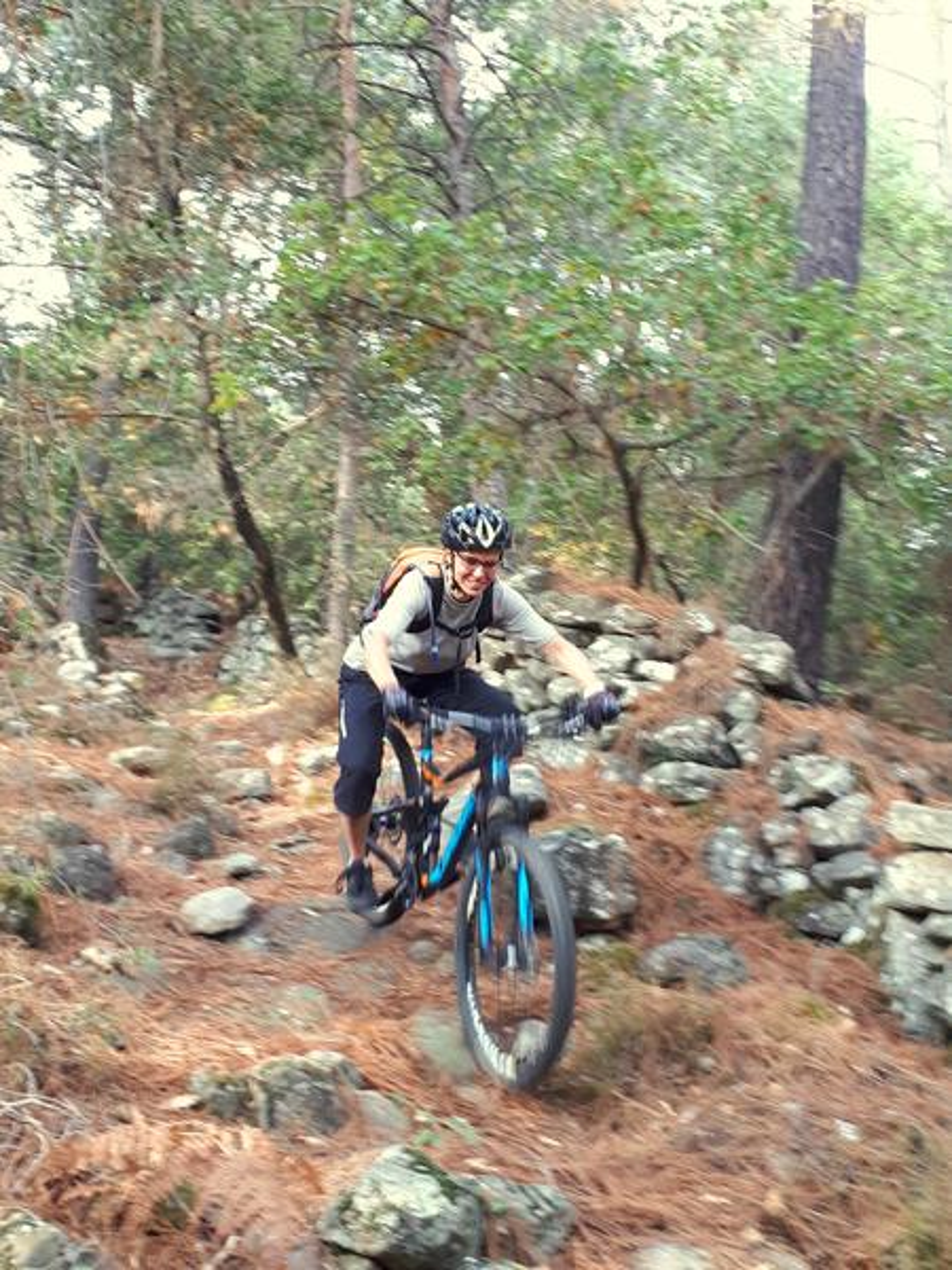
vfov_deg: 65.3
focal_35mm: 27
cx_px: 476
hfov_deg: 51.4
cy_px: 635
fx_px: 990
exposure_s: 1/33
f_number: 1.9
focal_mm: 3.6
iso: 50
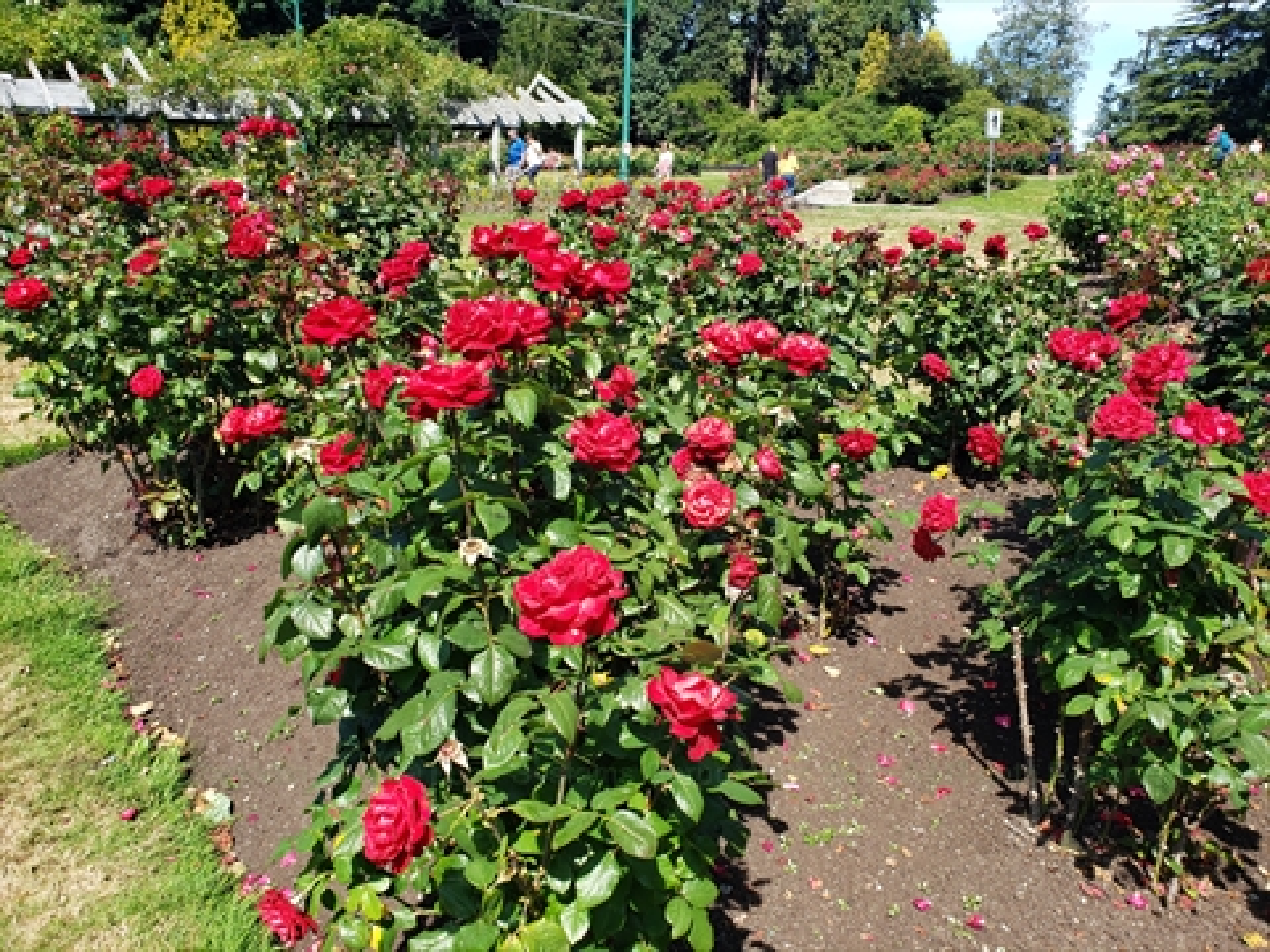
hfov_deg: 67.3
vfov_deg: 53.1
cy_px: 476
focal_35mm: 26
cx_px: 635
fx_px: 954
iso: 50
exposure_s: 1/479
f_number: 2.4
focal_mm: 4.3
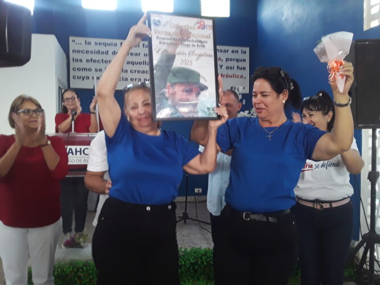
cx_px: 190
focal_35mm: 31
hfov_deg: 58.4
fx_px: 340
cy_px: 142
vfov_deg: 45.4
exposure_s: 1/40
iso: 125
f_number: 2.2
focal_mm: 3.3
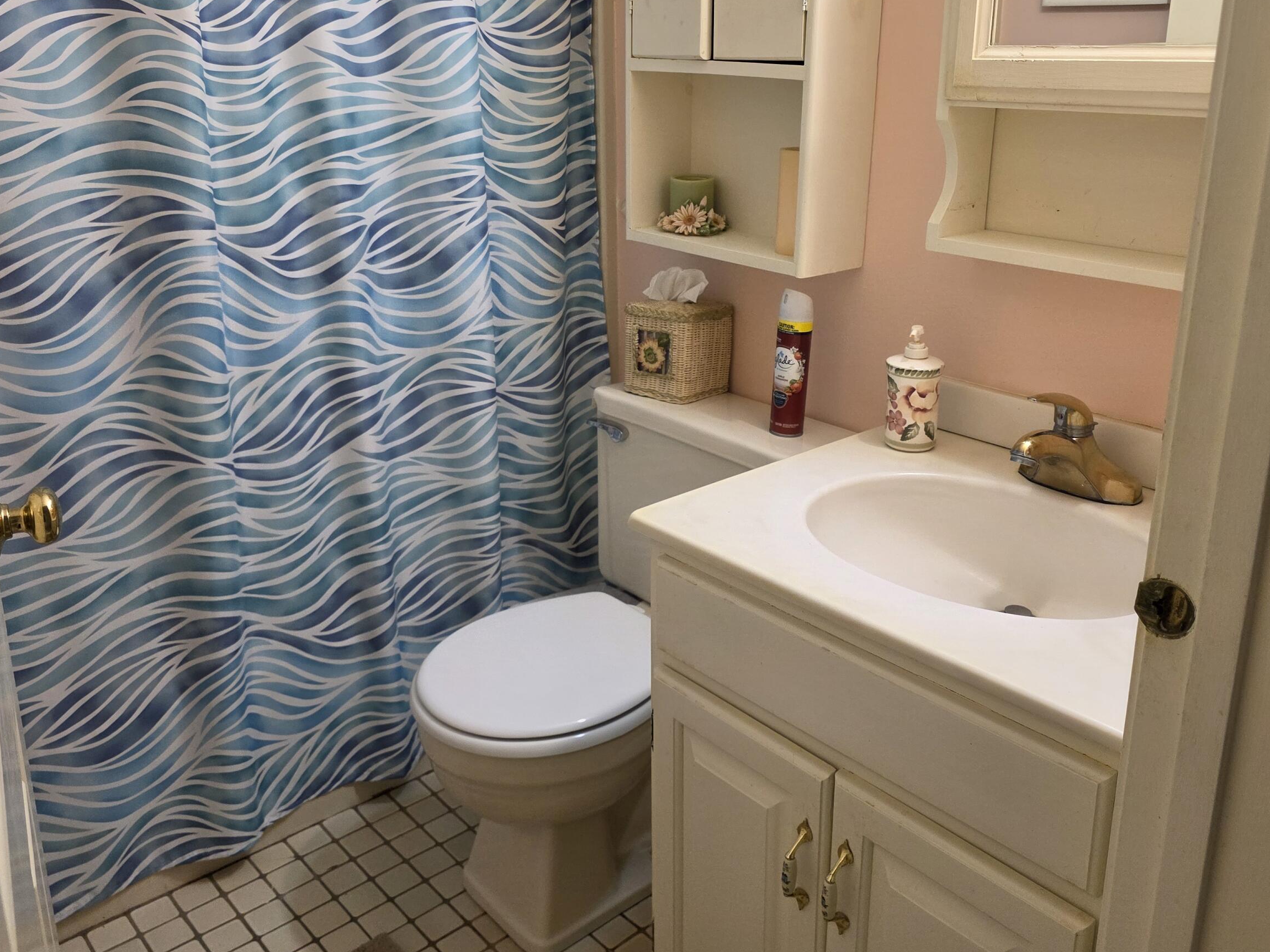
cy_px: 367
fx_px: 1101
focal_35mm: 30
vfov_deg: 46.5
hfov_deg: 59.9
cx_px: 684
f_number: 1.7
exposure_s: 1/120
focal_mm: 6.3
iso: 250
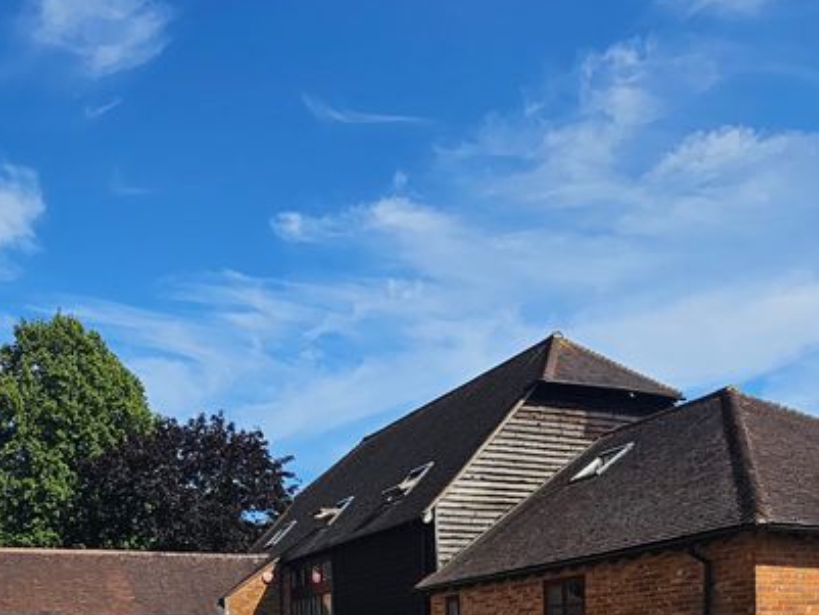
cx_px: 321
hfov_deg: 50.9
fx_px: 852
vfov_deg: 33.8
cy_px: 696
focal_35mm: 36
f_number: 2.2
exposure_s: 1/2797
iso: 50
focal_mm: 2.2
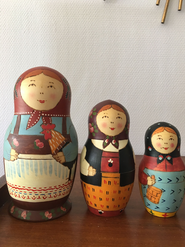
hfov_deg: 48.2
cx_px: 92
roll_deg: -0.7
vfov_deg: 61.7
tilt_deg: -3.3
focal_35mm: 29
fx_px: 207
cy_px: 124
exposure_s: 1/17
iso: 80
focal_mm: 4.15
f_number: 2.2
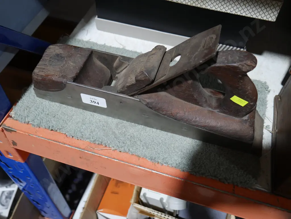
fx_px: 286
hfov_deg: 53.9
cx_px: 146
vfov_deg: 41.8
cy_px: 110
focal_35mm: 34
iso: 640
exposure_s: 1/60
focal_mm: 17
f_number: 4
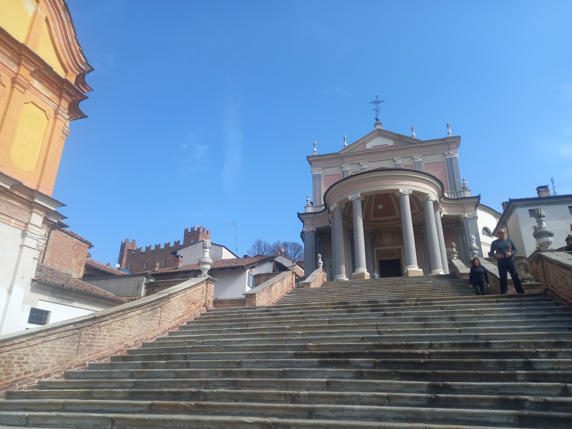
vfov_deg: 54.9
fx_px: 413
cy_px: 214
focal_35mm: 25
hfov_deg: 69.4
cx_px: 286
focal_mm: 4.6
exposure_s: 1/698
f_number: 2
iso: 32
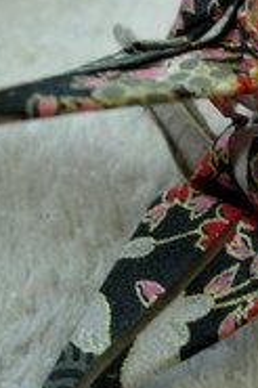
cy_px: 172
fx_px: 883
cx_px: 289
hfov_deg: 16.1
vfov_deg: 24.8
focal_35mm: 82
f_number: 2.8
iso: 200
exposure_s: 1/19
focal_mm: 7.8
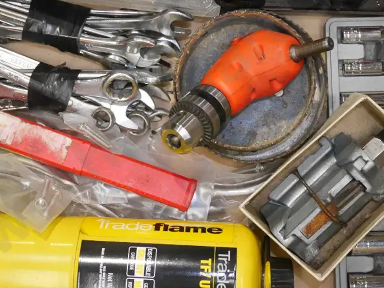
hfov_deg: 28.1
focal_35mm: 69
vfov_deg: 21.2
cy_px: 80
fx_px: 766
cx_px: 207
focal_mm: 20
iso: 3200
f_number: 4.6
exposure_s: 1/80
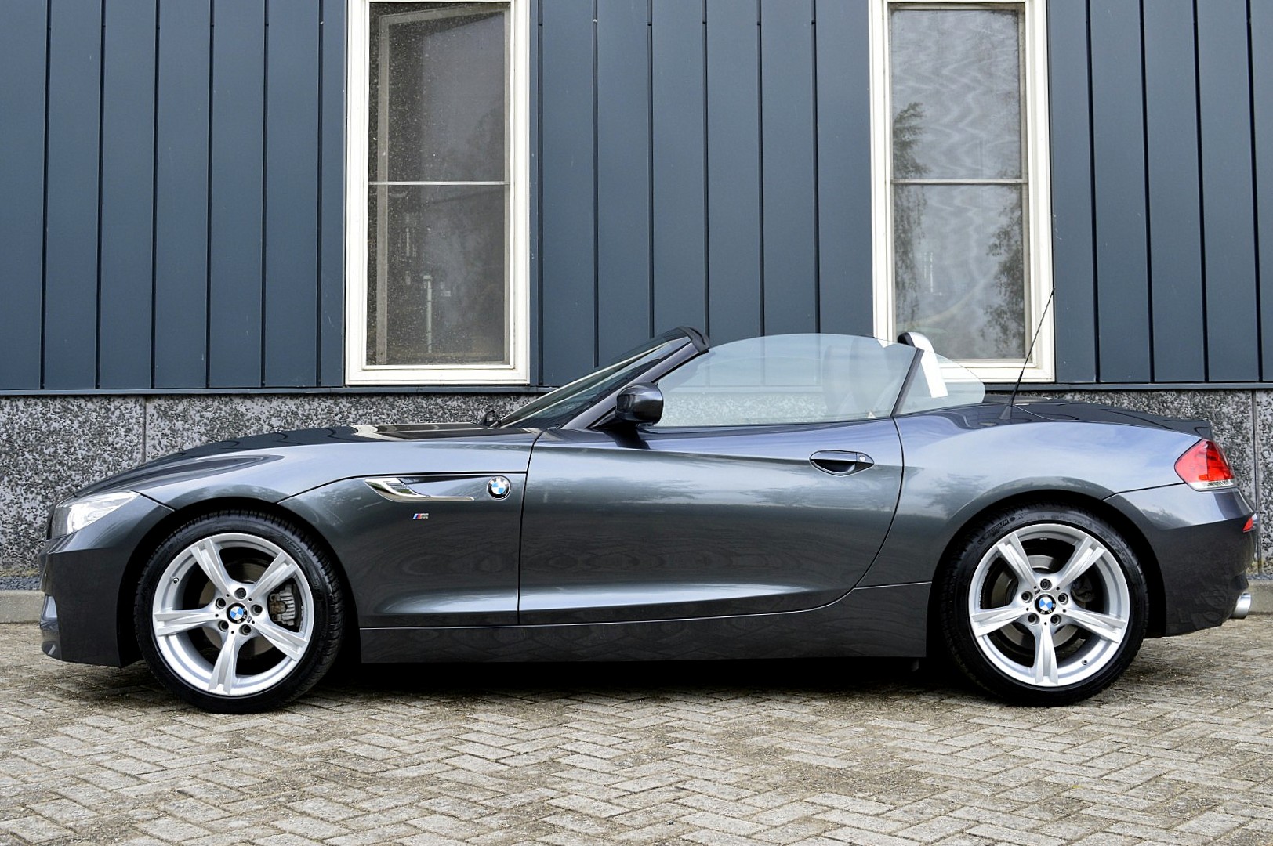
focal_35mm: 39
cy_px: 423
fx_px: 1378
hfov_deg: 49.6
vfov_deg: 34.2
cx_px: 636
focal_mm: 26
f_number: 9
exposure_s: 1/125
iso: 400
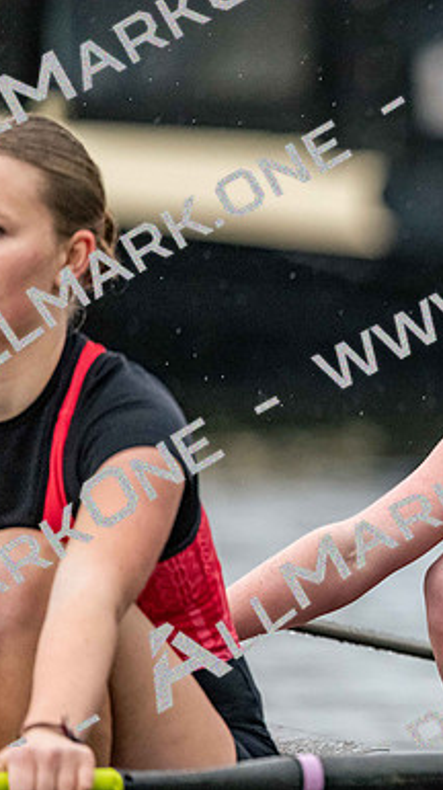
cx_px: 566
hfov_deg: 1.9
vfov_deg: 3.4
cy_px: 395
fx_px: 13224
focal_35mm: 632
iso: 6400
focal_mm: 400
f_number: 4.5
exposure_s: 1/2000
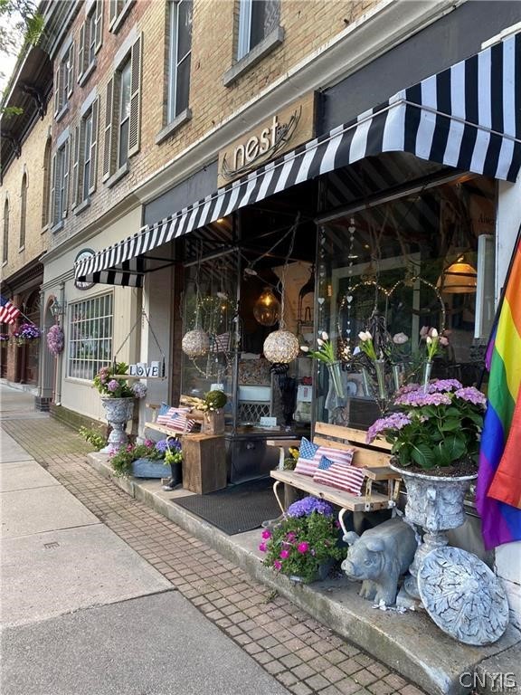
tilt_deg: -0.7
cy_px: 348
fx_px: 522
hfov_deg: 53.1
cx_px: 260
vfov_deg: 67.3
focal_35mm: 26
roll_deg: -2.7
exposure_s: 1/121
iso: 40
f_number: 1.8
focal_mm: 4.25
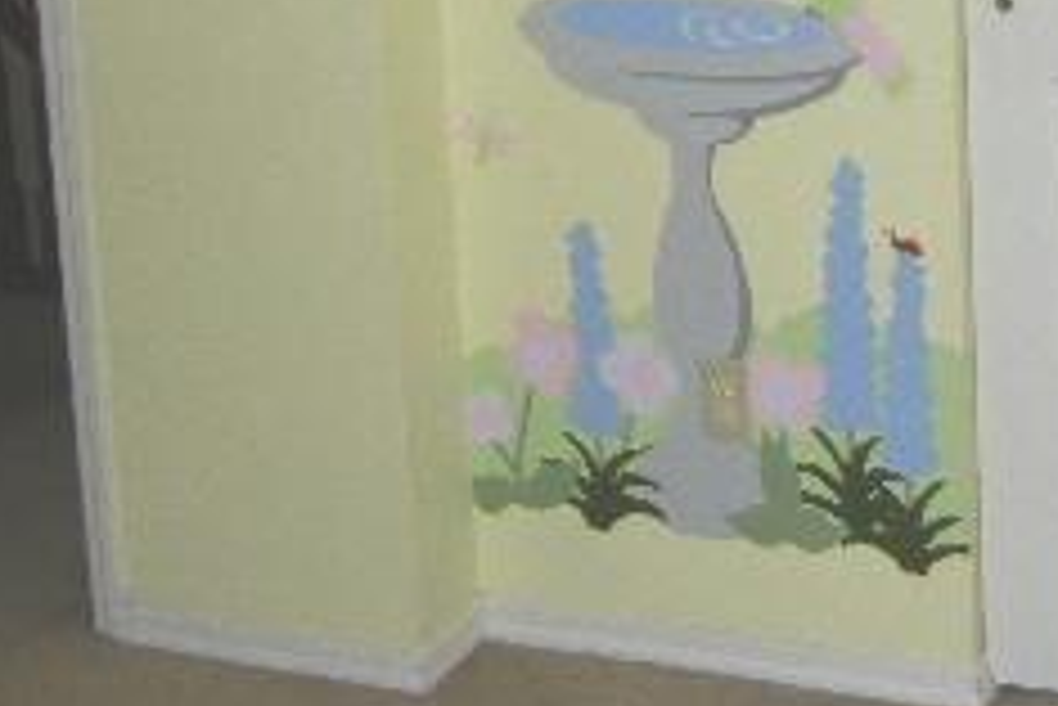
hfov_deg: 23.0
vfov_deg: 15.4
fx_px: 2499
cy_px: -180
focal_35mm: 85
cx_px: 1049
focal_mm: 5.4
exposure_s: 1/30
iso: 200
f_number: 3.5
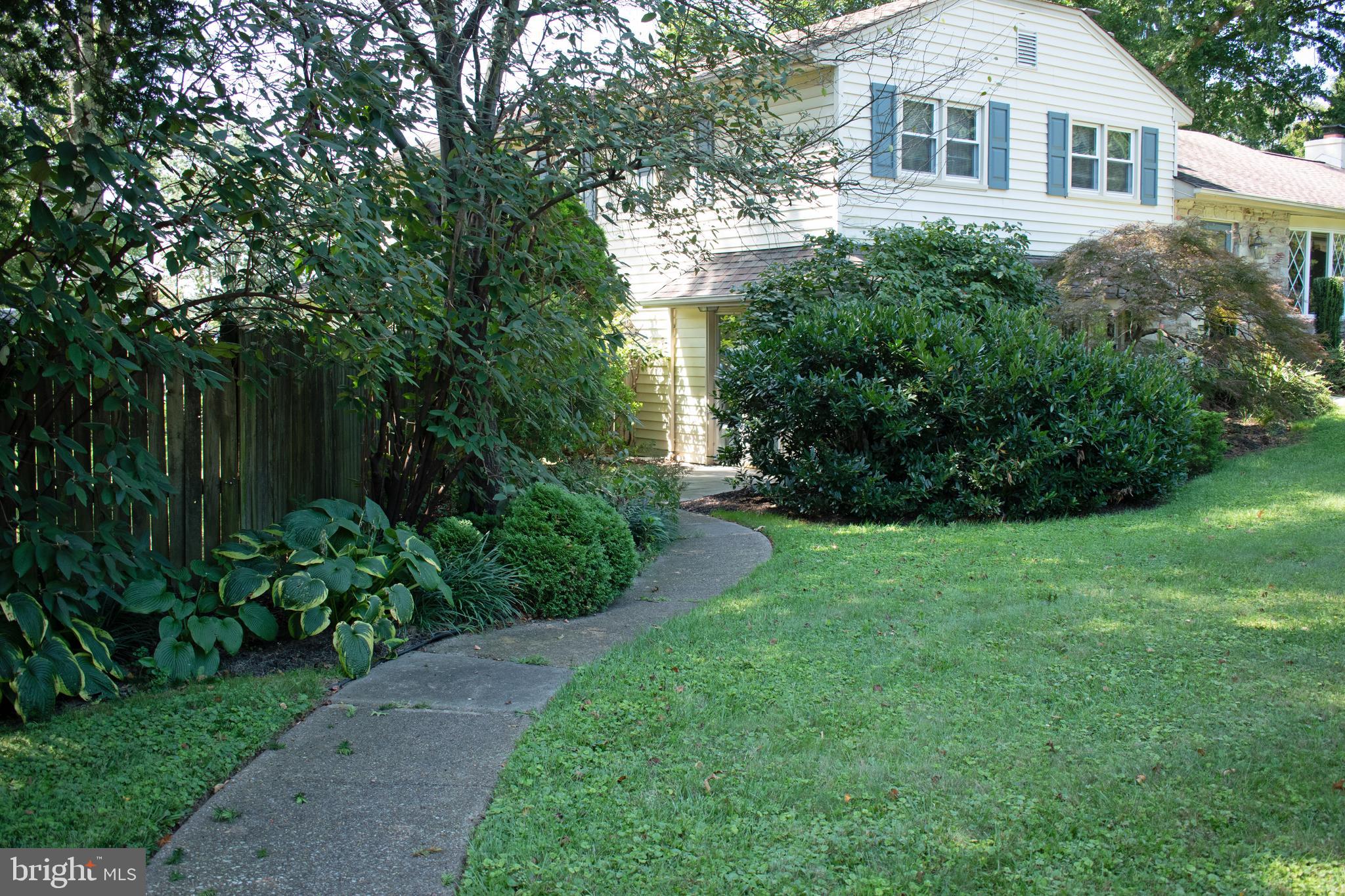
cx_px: 672
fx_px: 1289
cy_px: 448
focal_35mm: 34
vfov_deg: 38.4
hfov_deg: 55.1
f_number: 4.5
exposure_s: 1/250
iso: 400
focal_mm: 23
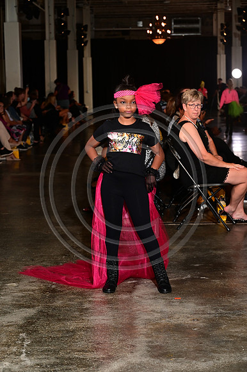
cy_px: 186
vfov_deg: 23.9
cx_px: 124
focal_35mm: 85
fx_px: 876
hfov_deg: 16.1
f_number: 6.3
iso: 1000
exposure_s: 1/125
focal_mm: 85
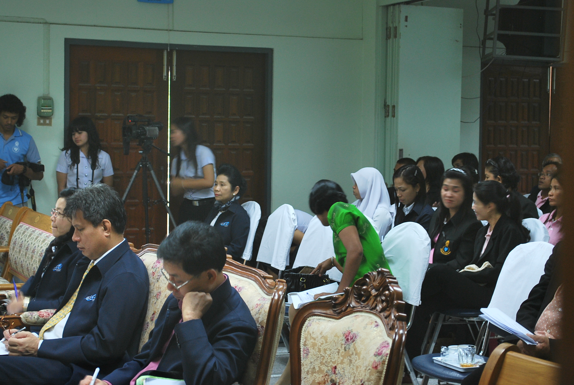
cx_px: 287
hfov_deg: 30.5
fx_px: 1054
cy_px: 192
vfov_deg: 20.7
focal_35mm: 66
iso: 400
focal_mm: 44
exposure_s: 1/10
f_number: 5.6
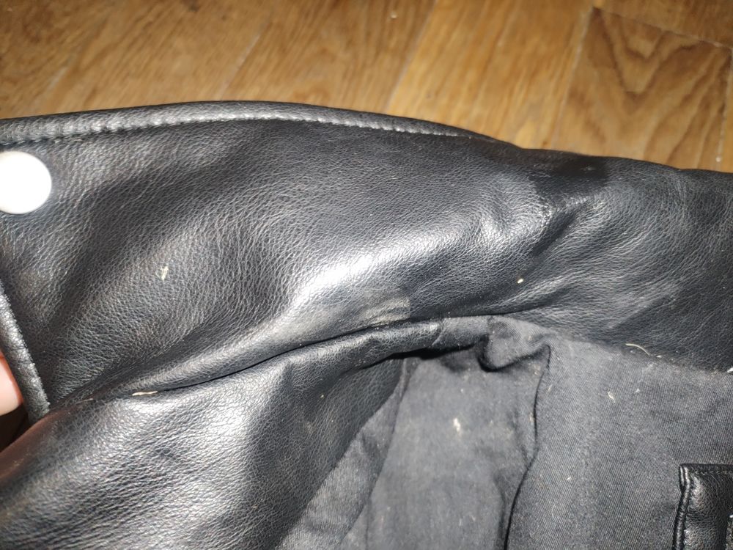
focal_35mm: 26
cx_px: 366
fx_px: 551
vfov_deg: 53.1
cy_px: 275
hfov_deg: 67.3
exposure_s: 1/25
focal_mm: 4.75
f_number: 1.8
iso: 954
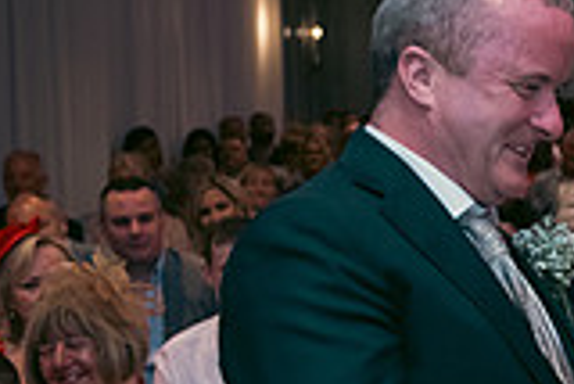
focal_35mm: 123
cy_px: 397
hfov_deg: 15.7
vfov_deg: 11.1
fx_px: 1963
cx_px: 764
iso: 800
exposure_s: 1/160
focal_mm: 34
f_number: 3.5
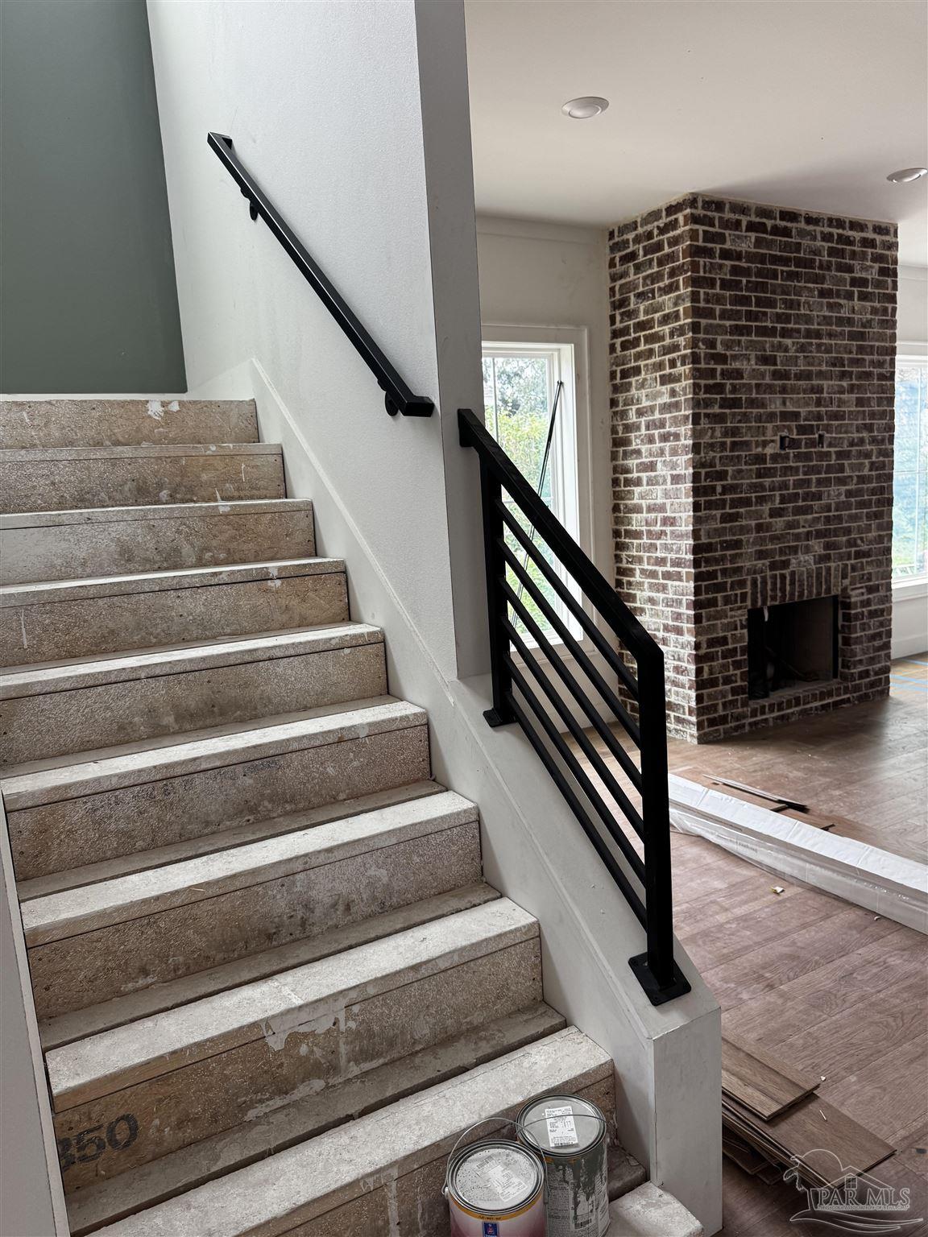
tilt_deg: -8.2
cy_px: 618
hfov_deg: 56.8
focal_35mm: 24
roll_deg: +3.7
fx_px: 858
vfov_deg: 71.6
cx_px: 464
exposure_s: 1/121
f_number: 1.78
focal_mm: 6.76
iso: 100
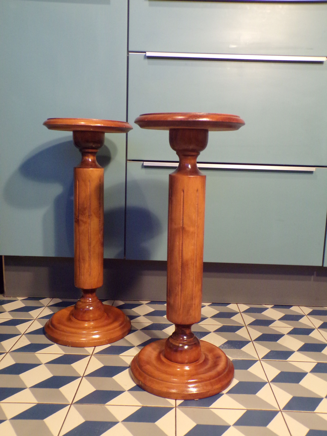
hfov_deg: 44.2
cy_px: 218
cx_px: 164
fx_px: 403
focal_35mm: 32
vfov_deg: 56.8
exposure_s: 1/17
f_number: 3.2
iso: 429
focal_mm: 5.8
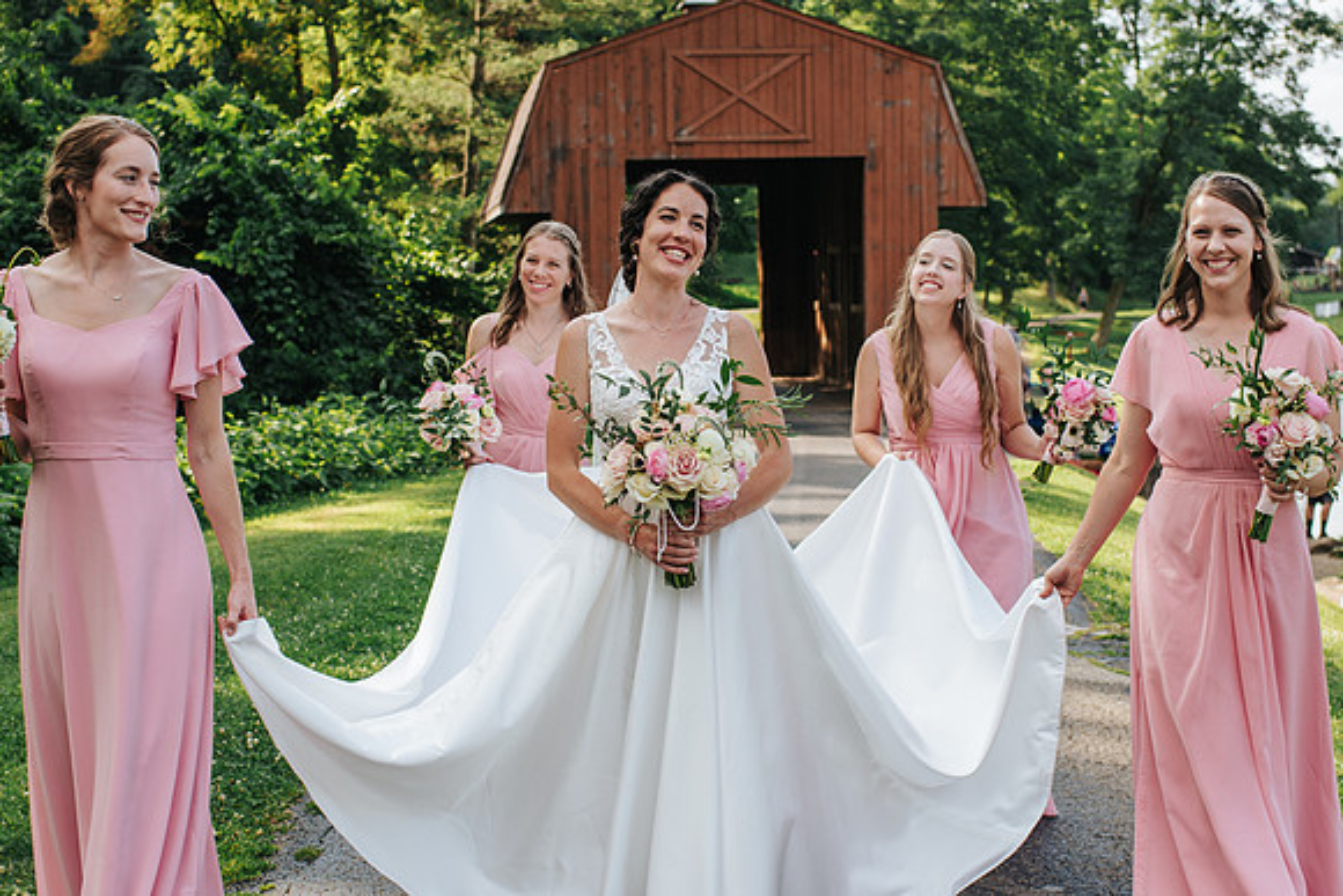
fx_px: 2022
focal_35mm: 54
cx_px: 690
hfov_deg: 36.7
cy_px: 431
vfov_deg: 25.0
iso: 100
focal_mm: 35
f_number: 3.2
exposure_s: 1/400
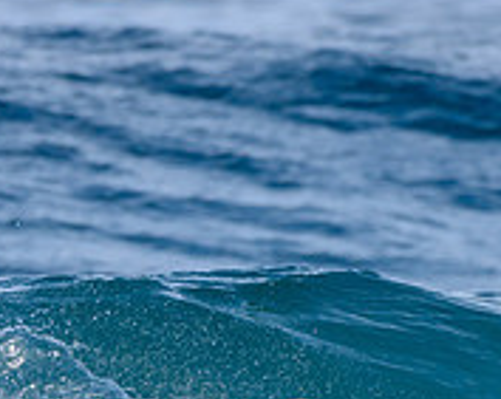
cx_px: 220
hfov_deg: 1.0
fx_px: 27934
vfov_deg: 0.8
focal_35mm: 1887
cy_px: 566
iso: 400
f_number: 5.6
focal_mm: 500
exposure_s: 1/2000
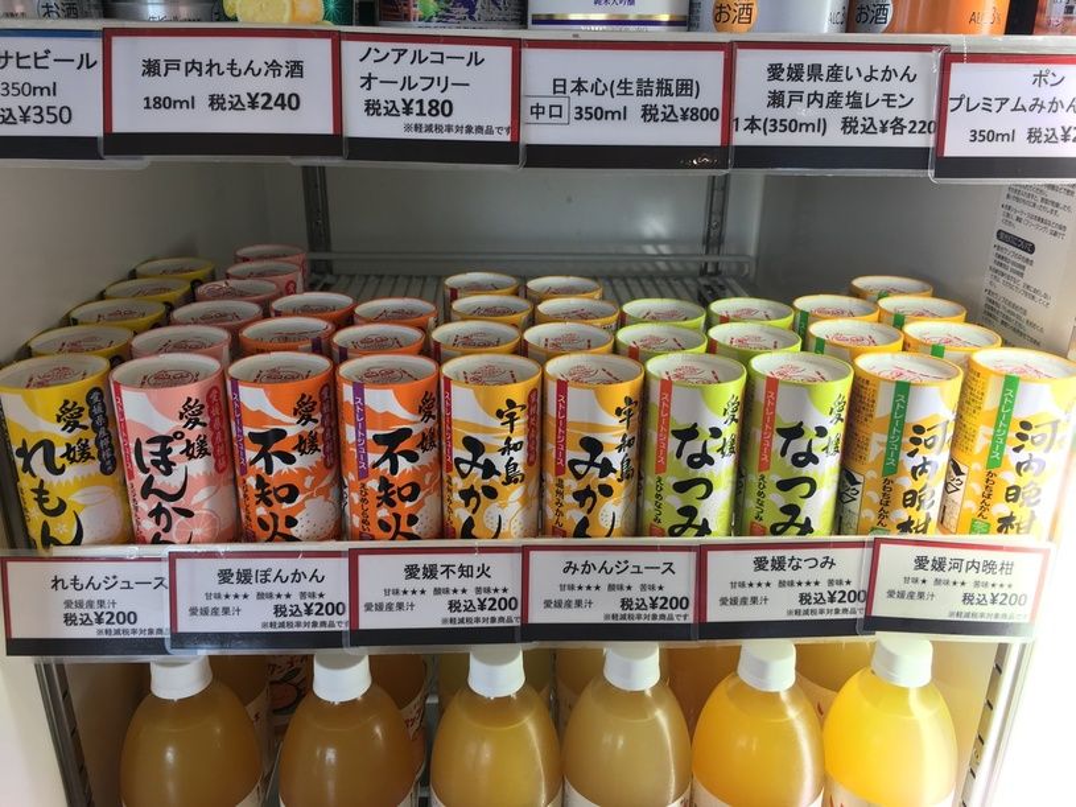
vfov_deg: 48.2
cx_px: 538
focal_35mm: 29
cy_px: 404
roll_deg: -1.7
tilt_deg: -22.0
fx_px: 901
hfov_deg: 61.7
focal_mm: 4.15
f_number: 2.2
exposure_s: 1/60
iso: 32
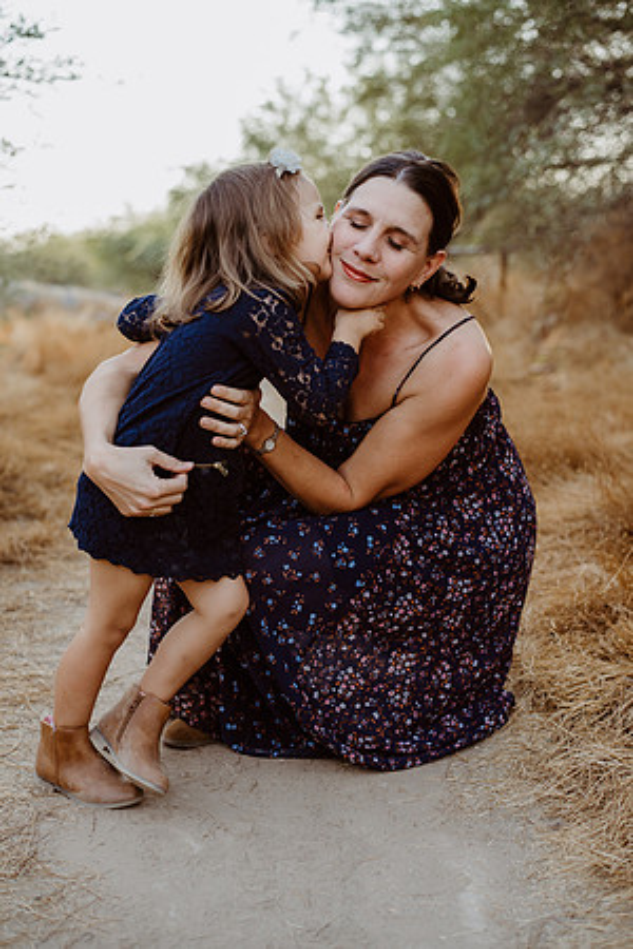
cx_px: 316
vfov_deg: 39.6
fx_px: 1319
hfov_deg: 27.0
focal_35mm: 50
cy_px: 474
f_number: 2.8
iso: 200
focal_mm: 50
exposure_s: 1/320
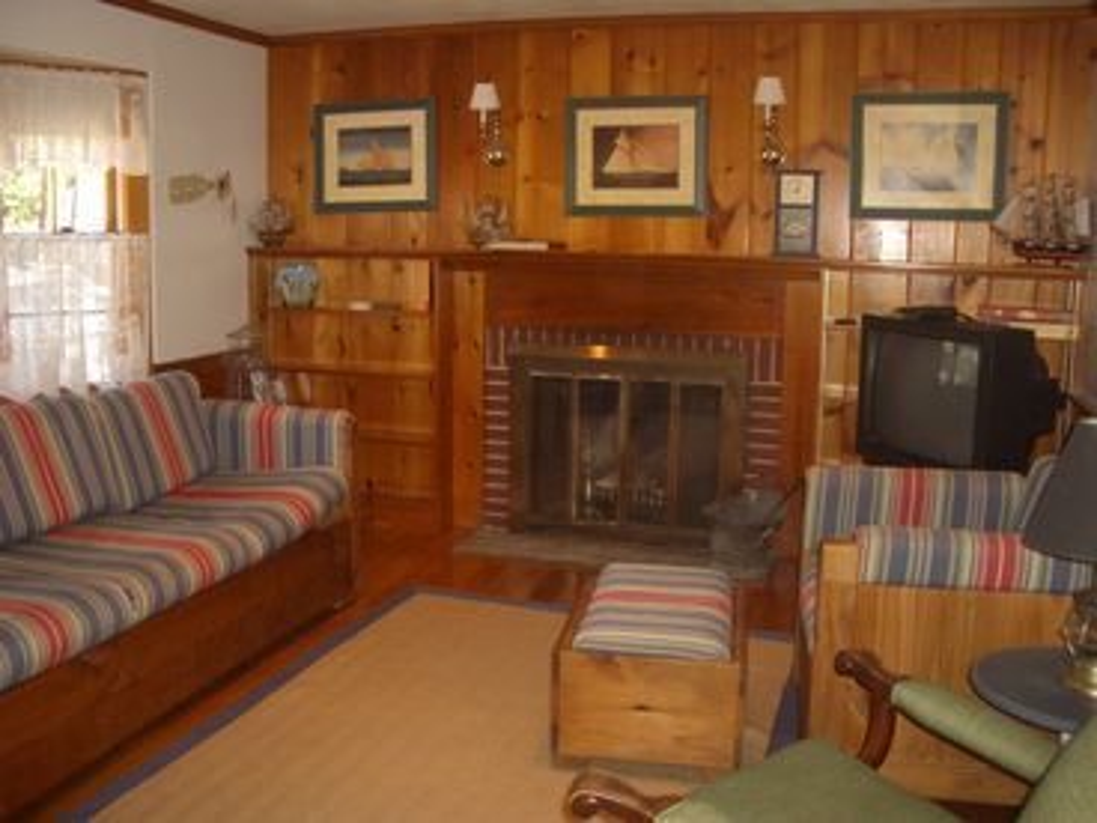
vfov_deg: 40.7
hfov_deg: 52.6
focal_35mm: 35
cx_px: 548
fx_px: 1109
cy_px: 412
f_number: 2.6
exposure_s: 1/60
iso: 100
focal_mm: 5.8
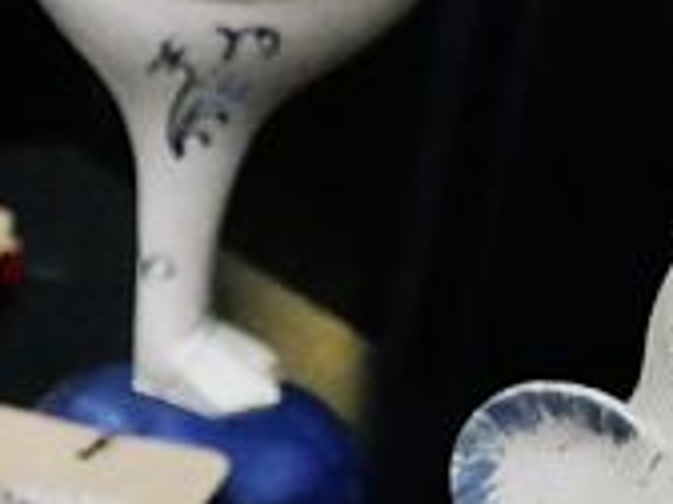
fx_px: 1944
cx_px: -681
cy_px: 420
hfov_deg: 15.6
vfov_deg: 14.7
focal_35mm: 100
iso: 3200
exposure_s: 1/60
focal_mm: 7
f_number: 4
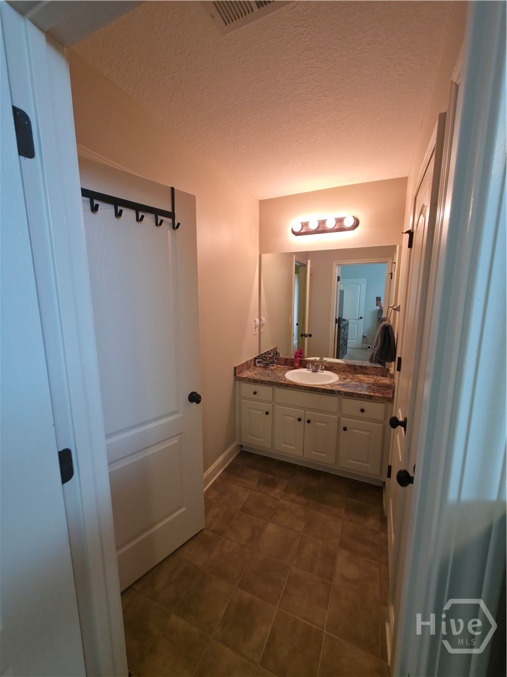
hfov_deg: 89.9
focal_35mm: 13
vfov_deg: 106.2
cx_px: 254
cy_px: 338
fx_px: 254
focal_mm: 2.2
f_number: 1.9
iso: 125
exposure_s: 1/60
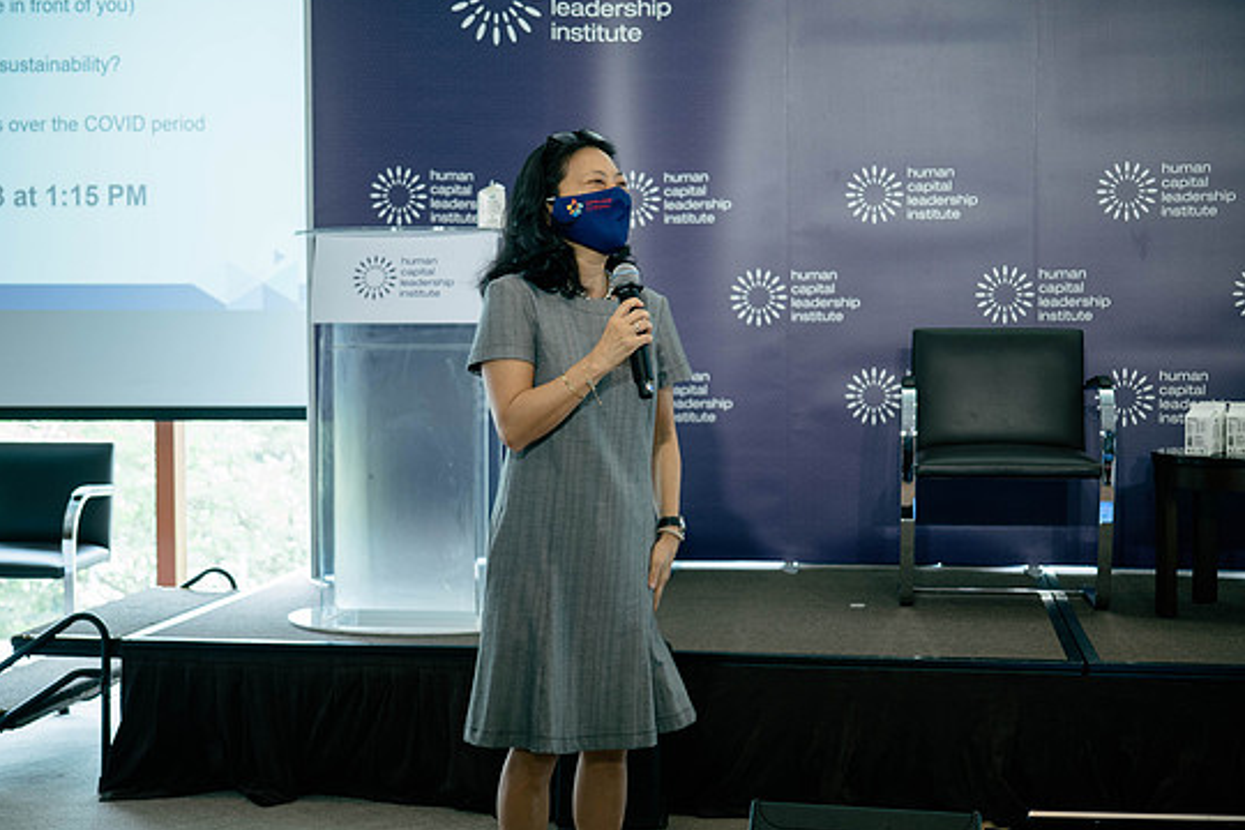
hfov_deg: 35.1
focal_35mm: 57
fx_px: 1971
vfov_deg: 23.8
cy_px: 430
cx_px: 606
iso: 250
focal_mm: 25
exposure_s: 1/100
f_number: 1.7
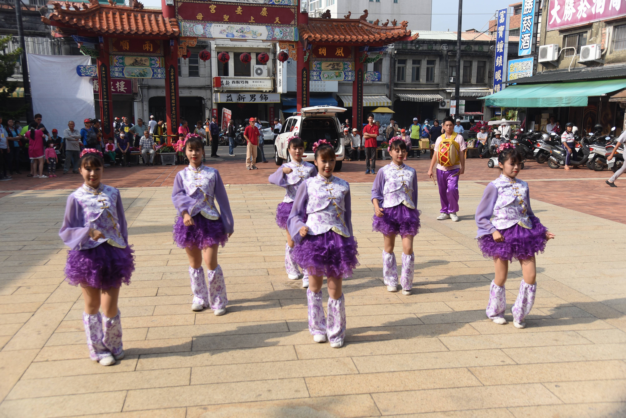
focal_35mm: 35
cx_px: 313
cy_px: 209
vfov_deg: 37.9
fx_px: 609
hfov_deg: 54.4
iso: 500
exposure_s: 1/4000
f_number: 4.5
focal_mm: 35
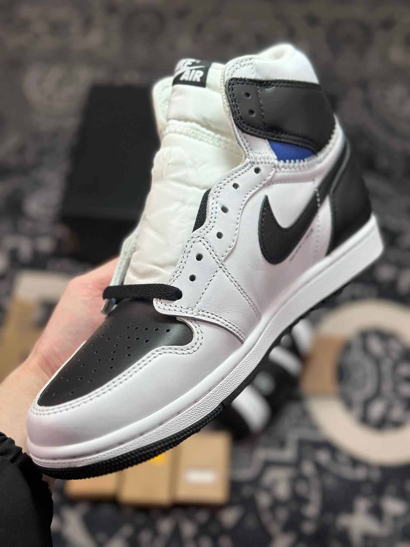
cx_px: 205
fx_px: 758
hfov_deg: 30.3
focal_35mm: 48
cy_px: 274
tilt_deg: -54.7
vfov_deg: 39.7
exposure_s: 1/1395
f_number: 1.78
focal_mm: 6.86
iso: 80
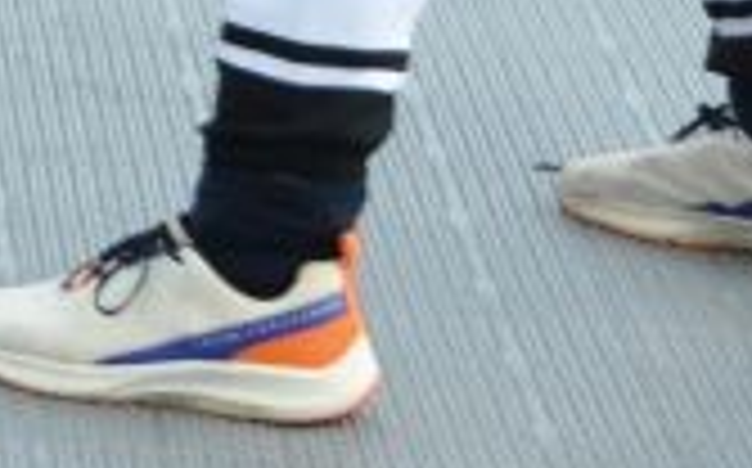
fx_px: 7125
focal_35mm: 348
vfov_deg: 3.7
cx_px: -1364
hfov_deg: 5.7
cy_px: -936
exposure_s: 1/125
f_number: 5.6
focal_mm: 38
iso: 200
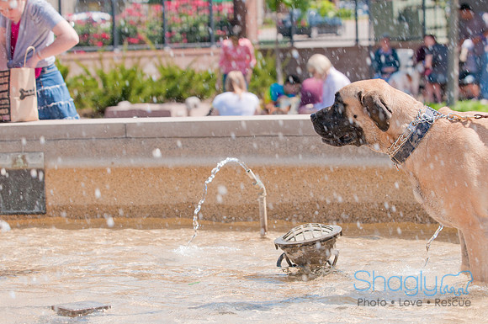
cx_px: 244
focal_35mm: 120
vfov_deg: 11.4
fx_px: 1624
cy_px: 162
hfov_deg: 17.1
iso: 200
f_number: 5
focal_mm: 80
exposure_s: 1/800
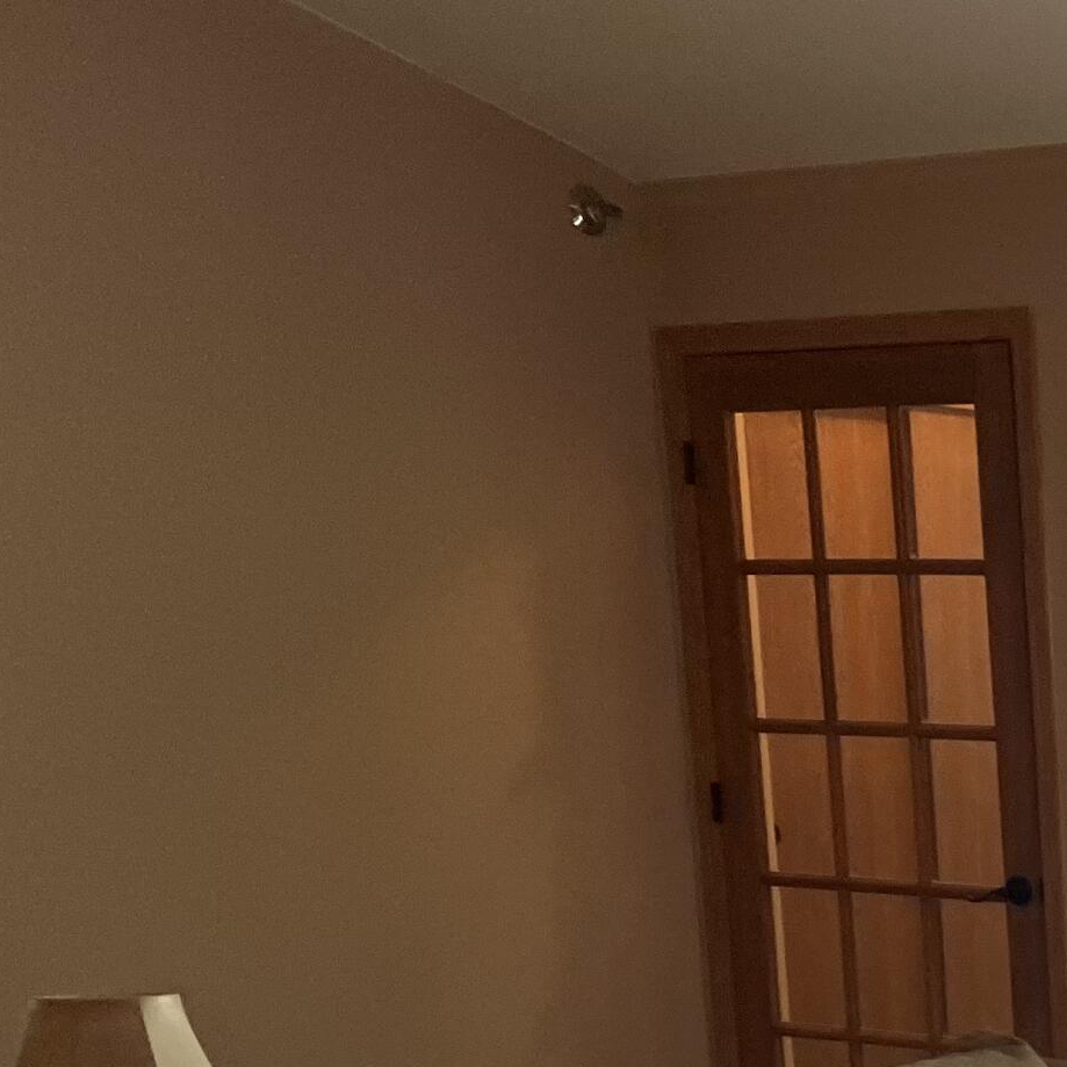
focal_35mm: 75
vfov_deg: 21.6
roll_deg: -0.4
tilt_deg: -12.7
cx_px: 1700
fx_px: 2615
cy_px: 1223
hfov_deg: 19.4
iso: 100
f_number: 1.5
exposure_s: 1/120
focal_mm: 5.7
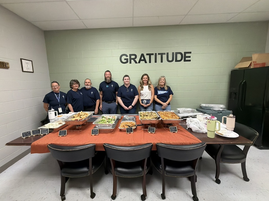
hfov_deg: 98.1
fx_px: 117
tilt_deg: -8.2
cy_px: 98
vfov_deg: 81.7
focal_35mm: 15
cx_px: 131
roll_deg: +2.1
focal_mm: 2.22
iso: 500
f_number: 2.2
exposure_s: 1/120
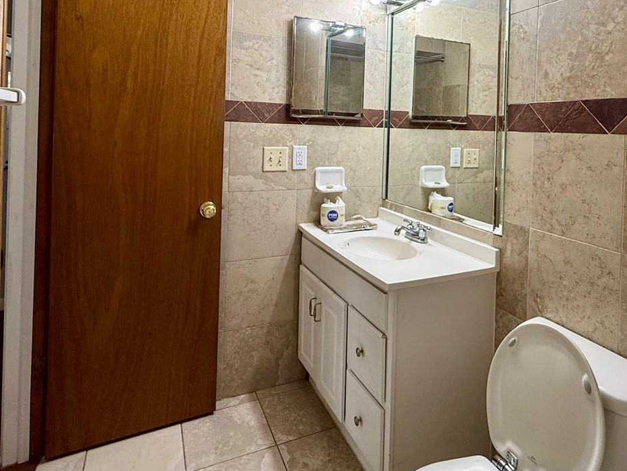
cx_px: 389
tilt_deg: -0.2
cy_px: 133
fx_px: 435
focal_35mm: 24
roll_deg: -1.2
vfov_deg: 54.8
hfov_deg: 70.5
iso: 160
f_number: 2.2
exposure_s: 1/99
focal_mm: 2.22
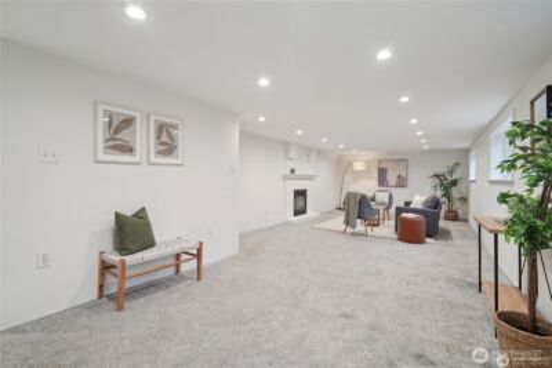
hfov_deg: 96.7
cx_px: 276
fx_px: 245
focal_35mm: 16
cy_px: 184
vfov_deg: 73.8
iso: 1600
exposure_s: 1/30
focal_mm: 16
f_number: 8
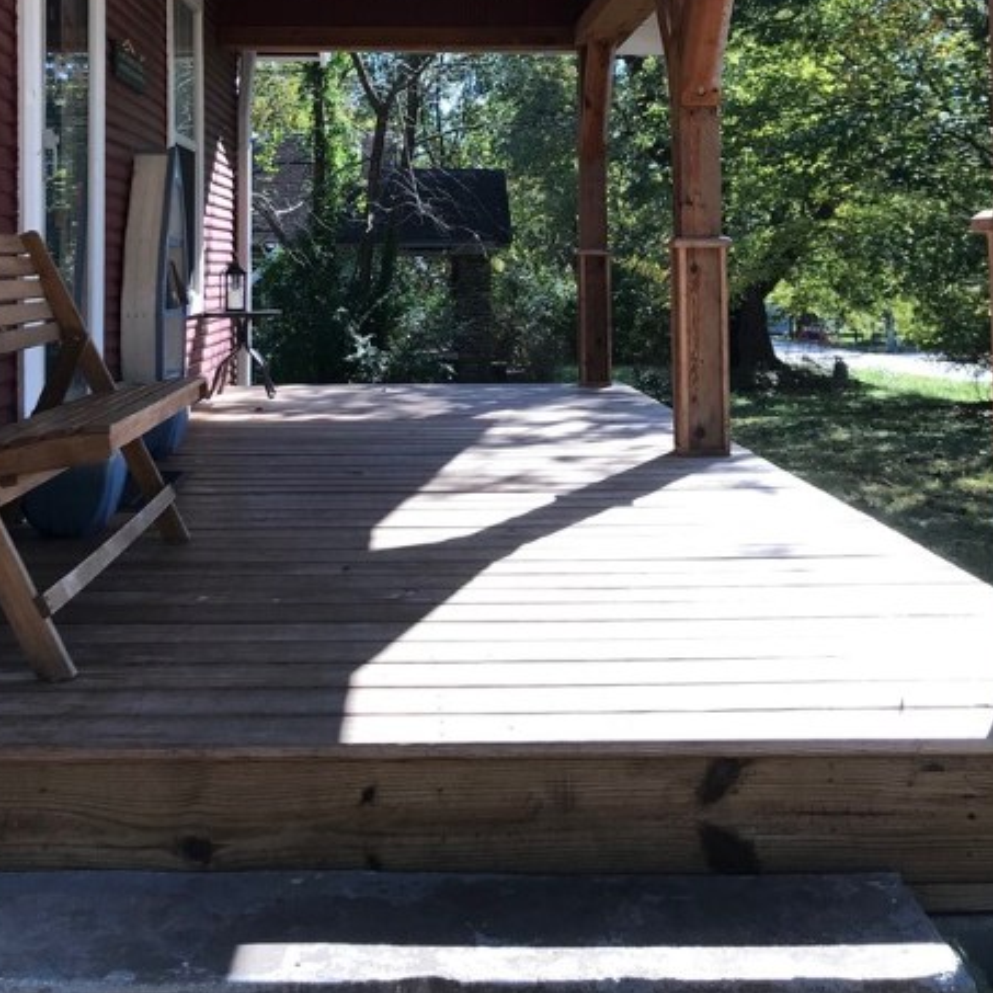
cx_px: 423
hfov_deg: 39.9
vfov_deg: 38.3
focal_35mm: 42
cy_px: 178
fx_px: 1363
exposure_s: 1/526
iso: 20
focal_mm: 3.99
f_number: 1.8
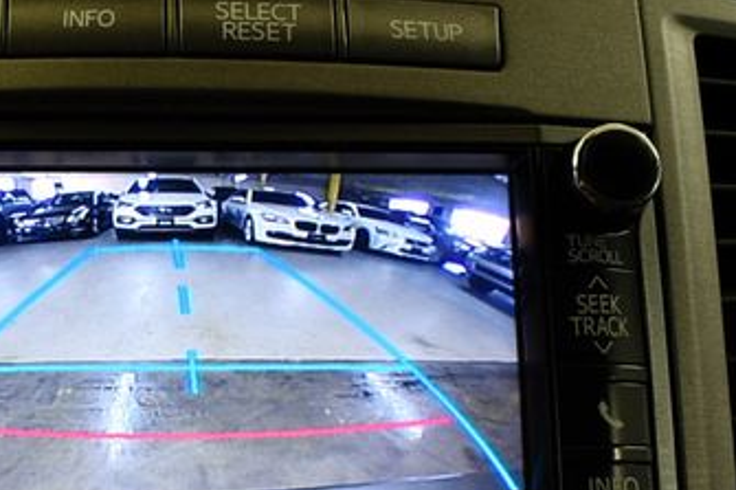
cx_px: 193
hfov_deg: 31.4
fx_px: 1287
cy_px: 360
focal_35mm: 63
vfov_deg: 21.4
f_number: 3.8
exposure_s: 1/125
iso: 900
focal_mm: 22
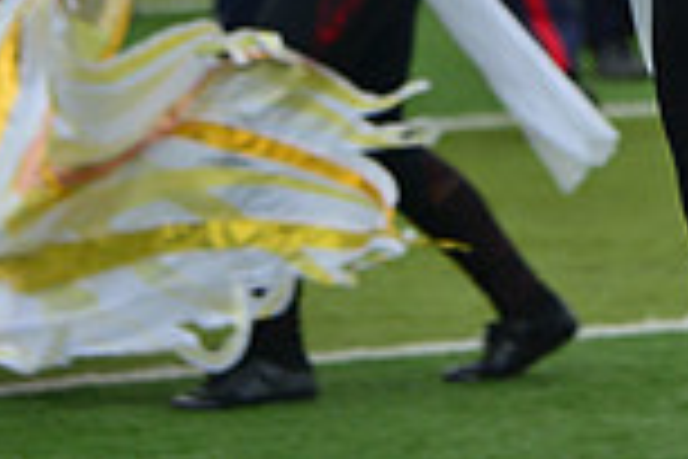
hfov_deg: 3.5
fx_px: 11256
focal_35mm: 589
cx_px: 519
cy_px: -549
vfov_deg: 2.3
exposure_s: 1/1250
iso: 200
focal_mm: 200
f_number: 5.6
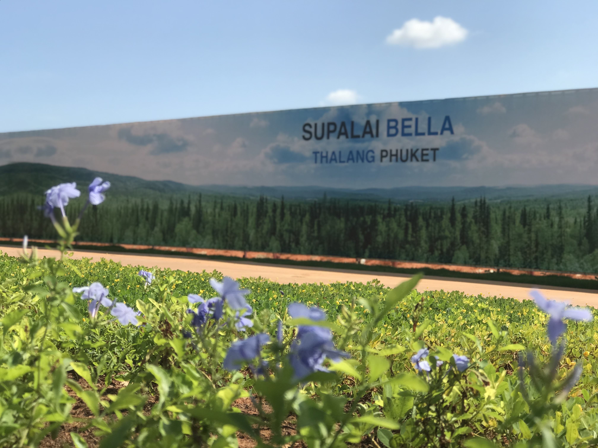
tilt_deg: -0.6
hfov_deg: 33.8
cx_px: 299
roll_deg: -1.1
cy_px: 224
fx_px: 985
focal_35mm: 57
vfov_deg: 25.7
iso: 20
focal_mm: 6.6
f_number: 2.8
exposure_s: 1/1030
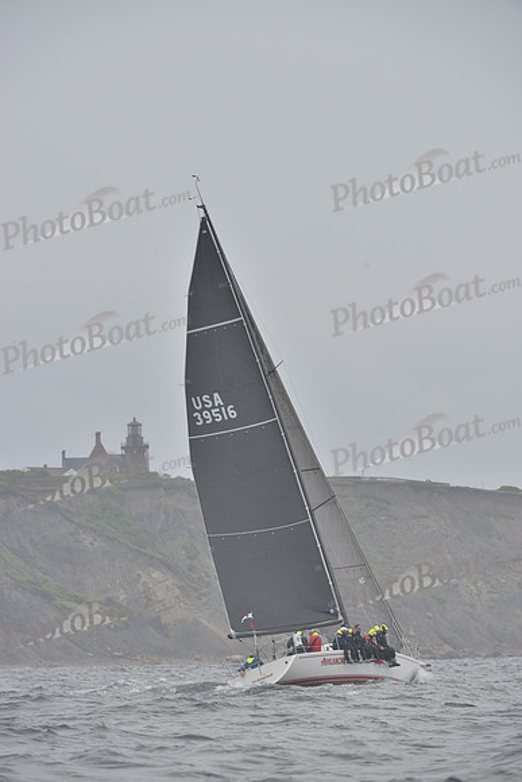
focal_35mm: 270
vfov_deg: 7.6
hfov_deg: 5.1
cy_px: 391
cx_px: 261
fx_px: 5869
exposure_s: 1/800
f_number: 9
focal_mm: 270
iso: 400
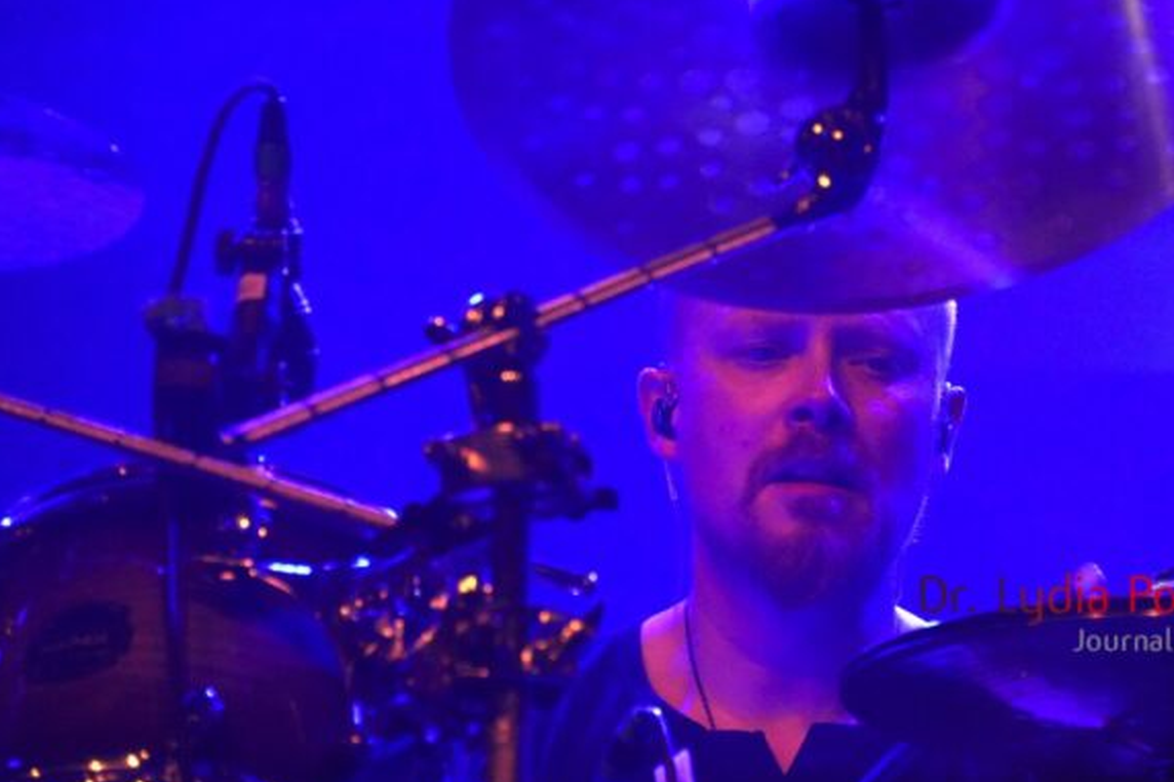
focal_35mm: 290
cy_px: 316
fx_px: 9454
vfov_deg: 4.7
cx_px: 782
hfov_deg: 7.1
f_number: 5.6
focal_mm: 144
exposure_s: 1/250
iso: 3200
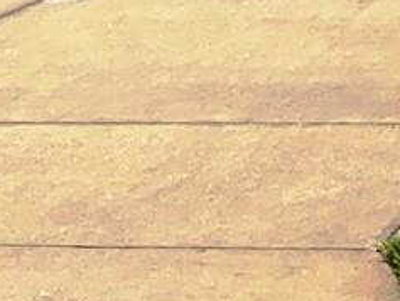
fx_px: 2266
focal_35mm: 196
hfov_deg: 9.2
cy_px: -436
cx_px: 913
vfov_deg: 7.1
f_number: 1.8
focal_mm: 3
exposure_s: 1/4065
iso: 16
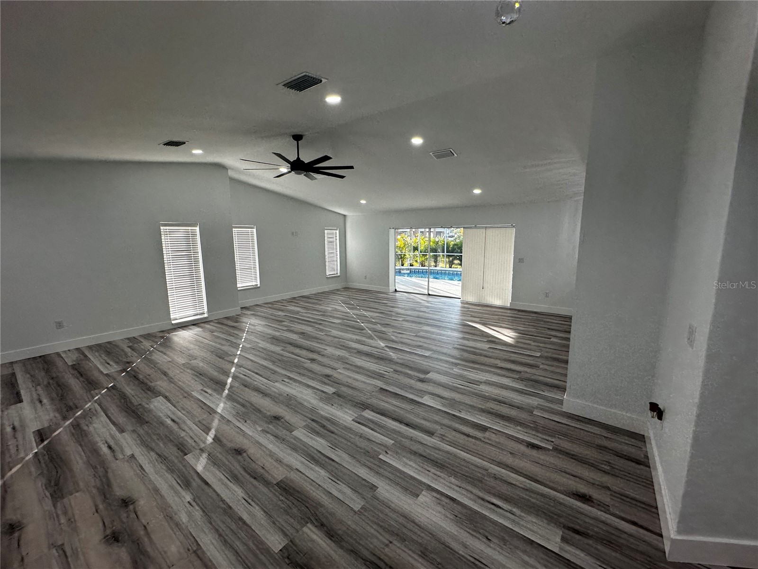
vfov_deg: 85.7
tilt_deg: -7.7
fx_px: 307
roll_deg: +1.9
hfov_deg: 102.1
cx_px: 379
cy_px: 284
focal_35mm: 14
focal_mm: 2.22
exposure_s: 1/120
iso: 64
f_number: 2.2
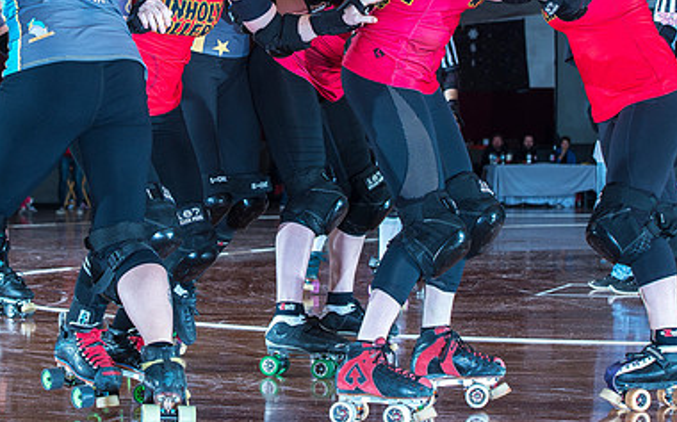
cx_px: 226
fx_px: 2010
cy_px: 85
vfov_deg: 11.9
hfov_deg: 19.1
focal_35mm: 109
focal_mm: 70
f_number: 7.1
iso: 800
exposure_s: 1/160
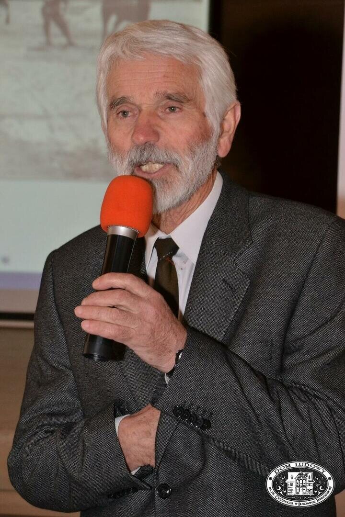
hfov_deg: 8.3
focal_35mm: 165
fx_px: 2372
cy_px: 258
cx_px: 172
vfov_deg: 12.5
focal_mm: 110
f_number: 8
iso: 1600
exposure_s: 1/60
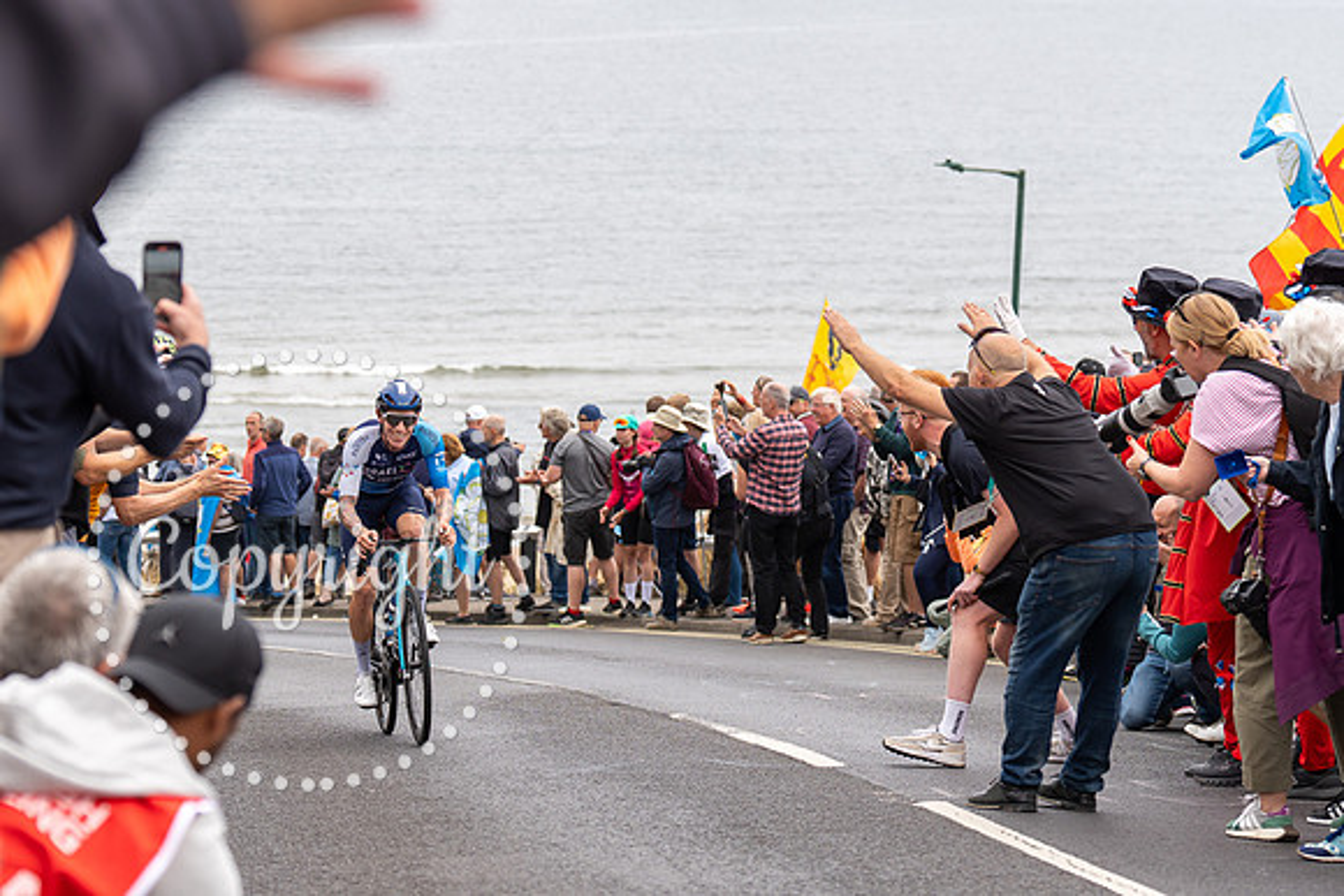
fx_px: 3874
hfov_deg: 19.6
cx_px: 468
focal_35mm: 104
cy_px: 438
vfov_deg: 13.2
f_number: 3.5
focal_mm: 72
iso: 320
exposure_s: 1/1000
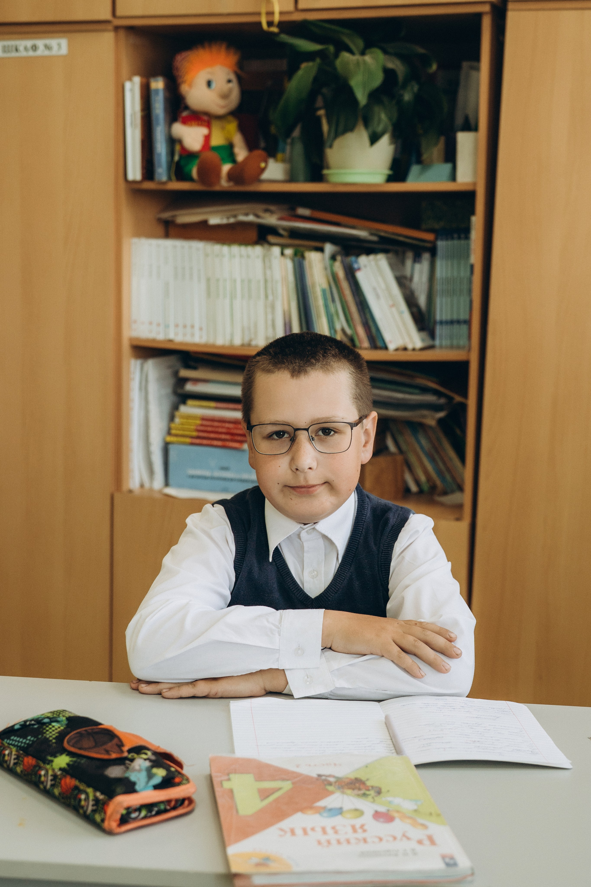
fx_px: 1404
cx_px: 296
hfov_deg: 23.8
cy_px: 444
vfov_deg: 35.1
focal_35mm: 57
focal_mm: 38
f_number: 3.2
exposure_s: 1/250
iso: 500
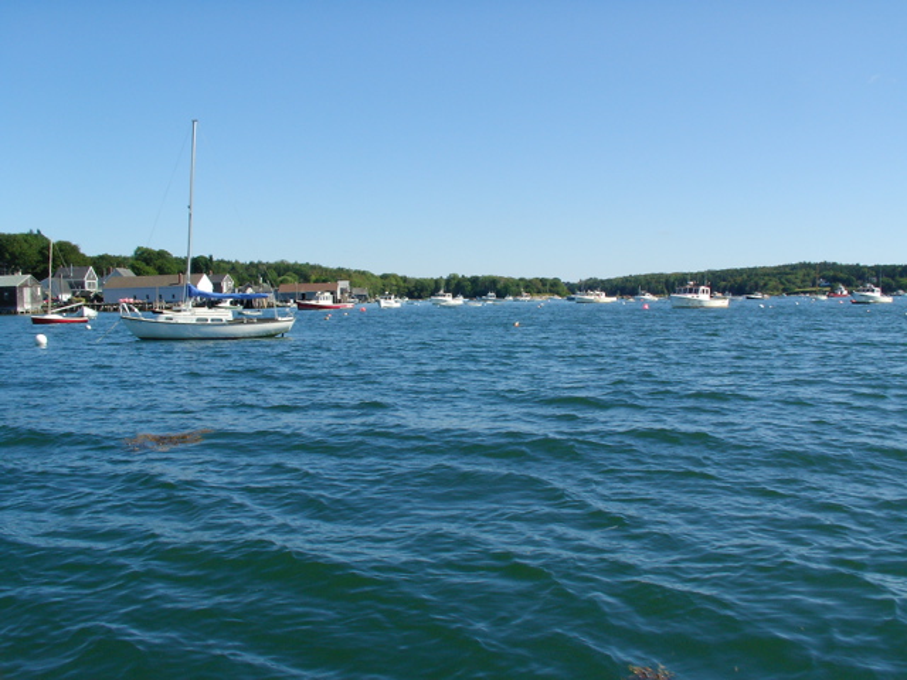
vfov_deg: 37.7
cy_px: 340
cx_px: 454
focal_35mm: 38
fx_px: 996
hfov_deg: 49.0
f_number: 6.7
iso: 50
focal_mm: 5.8
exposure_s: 1/245
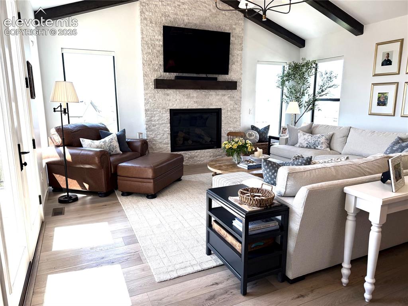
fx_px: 283
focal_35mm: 24
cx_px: 204
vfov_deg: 56.8
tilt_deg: -10.3
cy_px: 153
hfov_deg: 71.6
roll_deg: +0.9
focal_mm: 6.76
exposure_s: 1/421
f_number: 1.78
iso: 100
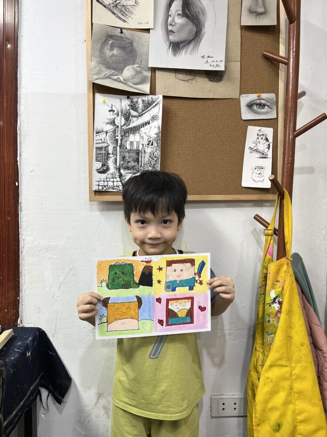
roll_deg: -0.4
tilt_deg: -3.8
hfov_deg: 53.1
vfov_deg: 67.3
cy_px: 218
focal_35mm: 26
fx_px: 327
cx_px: 164
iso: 80
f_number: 1.6
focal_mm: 5.1
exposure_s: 1/100
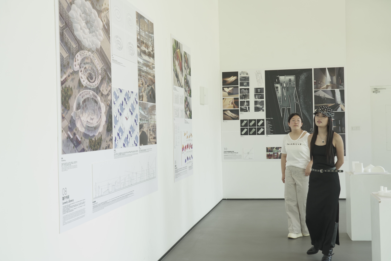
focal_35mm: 48
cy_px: 130
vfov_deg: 28.1
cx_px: 196
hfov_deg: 41.1
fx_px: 521
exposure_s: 1/50
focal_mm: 48
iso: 400
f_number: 7.1
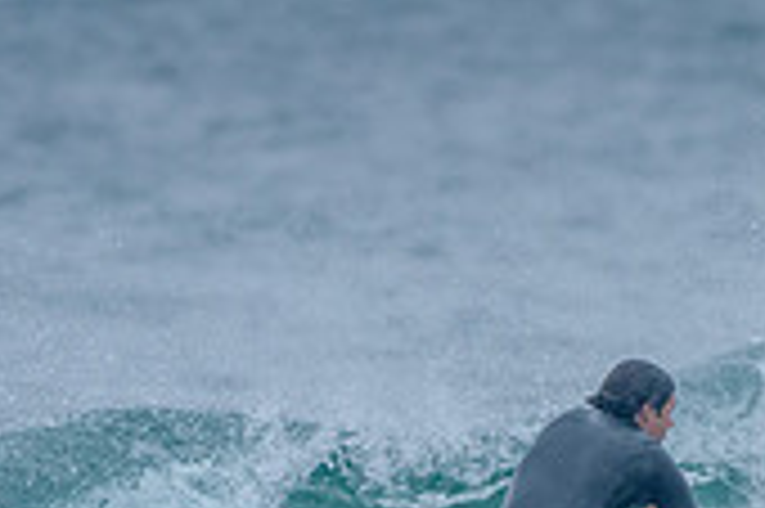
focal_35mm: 2091
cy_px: 672
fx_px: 44390
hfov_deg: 1.0
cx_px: 724
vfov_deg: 0.7
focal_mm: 500
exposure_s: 1/1250
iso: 640
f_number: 5.6
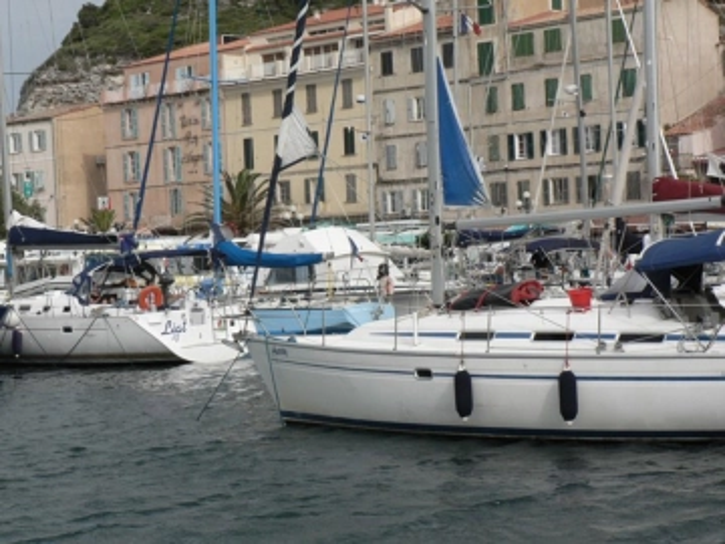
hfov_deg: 21.5
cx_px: 362
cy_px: 272
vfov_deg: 16.2
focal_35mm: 91
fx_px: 1906
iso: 200
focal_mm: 15.2
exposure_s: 1/800
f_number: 6.3
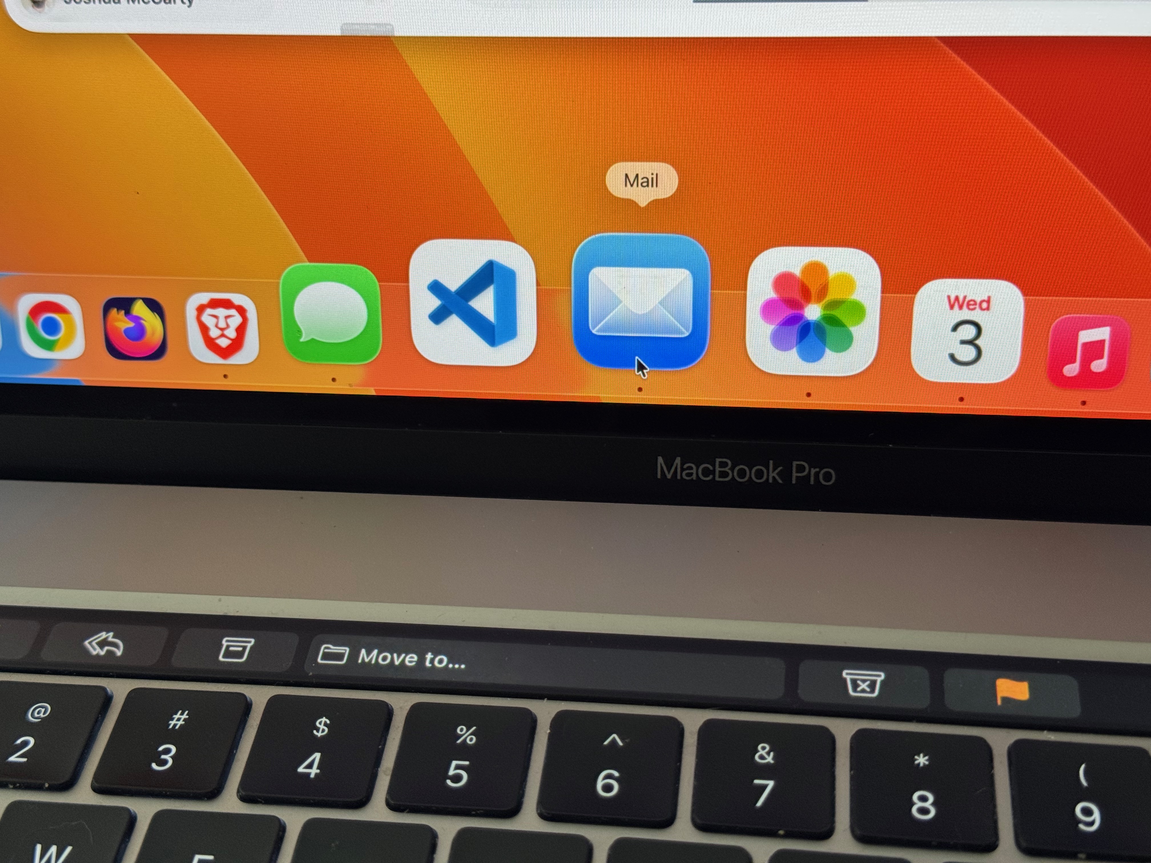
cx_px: 576
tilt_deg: -11.3
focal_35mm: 48
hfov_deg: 39.7
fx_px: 1596
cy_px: 432
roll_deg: -2.0
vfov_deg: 30.3
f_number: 1.78
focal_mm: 6.76
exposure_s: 1/103
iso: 100
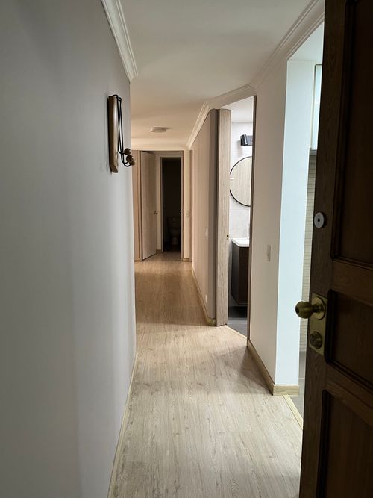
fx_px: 374
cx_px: 186
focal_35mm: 26
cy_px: 249
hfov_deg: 53.0
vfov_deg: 67.3
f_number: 1.6
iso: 200
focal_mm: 5.1
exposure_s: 1/60
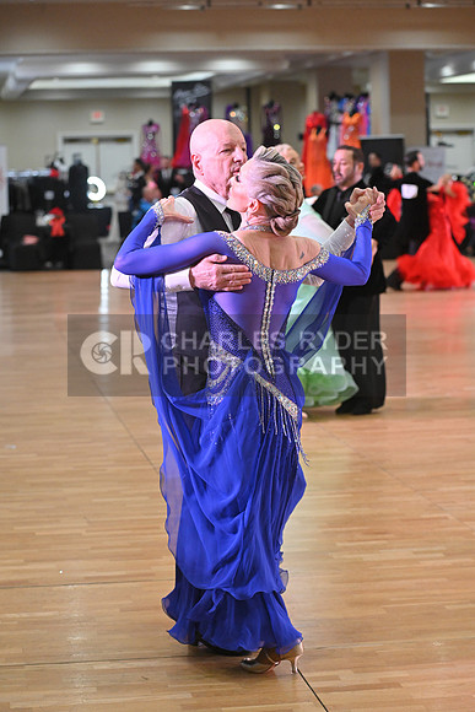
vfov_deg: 21.5
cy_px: 356
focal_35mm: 95
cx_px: 238
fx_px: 1879
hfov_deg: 14.4
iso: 3200
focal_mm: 95
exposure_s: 1/400
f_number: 5
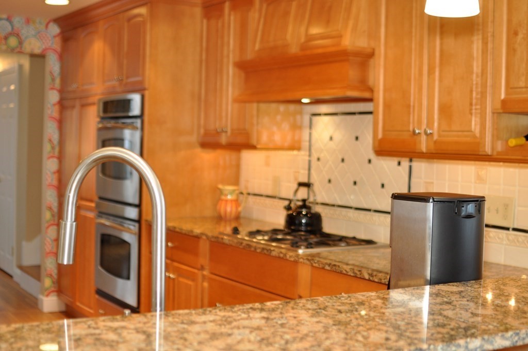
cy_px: 176
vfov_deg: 25.7
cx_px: 264
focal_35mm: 52
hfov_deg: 37.9
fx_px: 769
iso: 500
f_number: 2.5
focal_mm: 35
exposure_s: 1/125
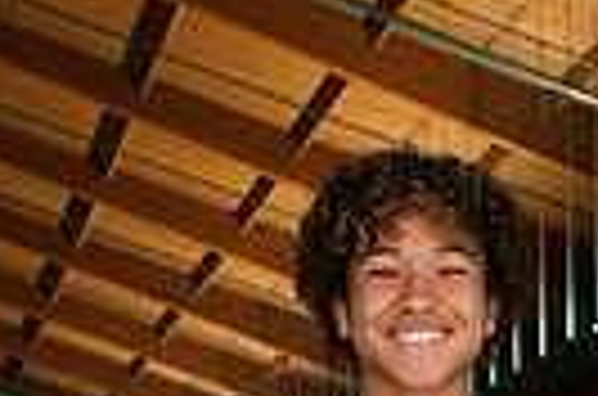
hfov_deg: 13.2
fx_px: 2585
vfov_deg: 8.0
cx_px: 445
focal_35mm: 156
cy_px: 972
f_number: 7.1
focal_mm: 46
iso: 800
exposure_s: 1/250
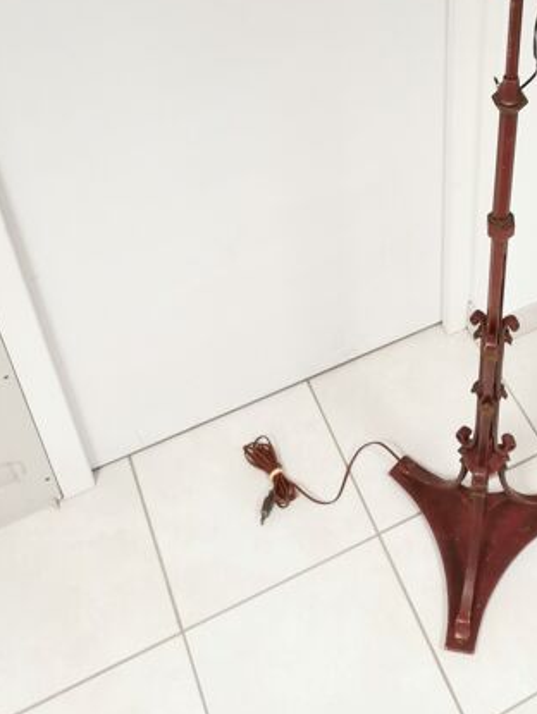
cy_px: 31
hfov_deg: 27.1
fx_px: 1074
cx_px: 482
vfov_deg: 34.1
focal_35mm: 52
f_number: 1.8
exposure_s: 1/50
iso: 320
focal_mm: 5.58
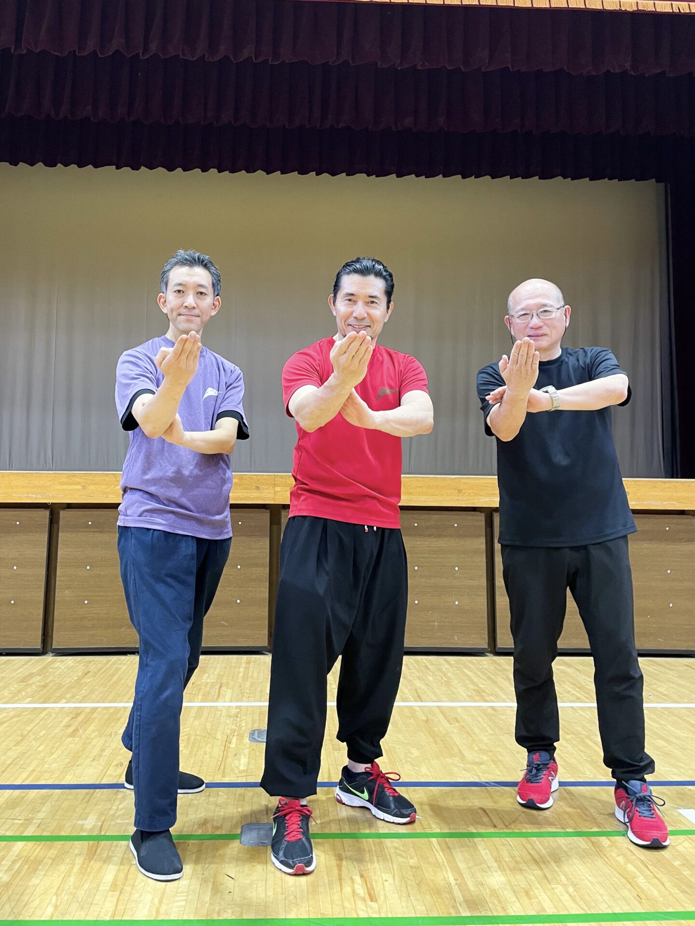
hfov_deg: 53.1
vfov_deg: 67.3
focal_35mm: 26
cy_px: 463
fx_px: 696
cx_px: 348
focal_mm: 4.2
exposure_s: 1/50
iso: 160
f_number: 1.6
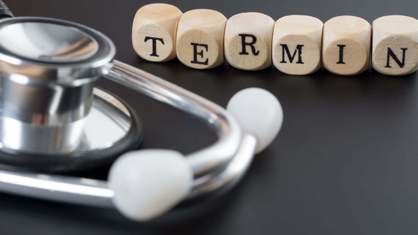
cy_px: 103
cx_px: 213
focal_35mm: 126
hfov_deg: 17.1
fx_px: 1392
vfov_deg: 9.7
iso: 100
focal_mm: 75
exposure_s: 1/160
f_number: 9
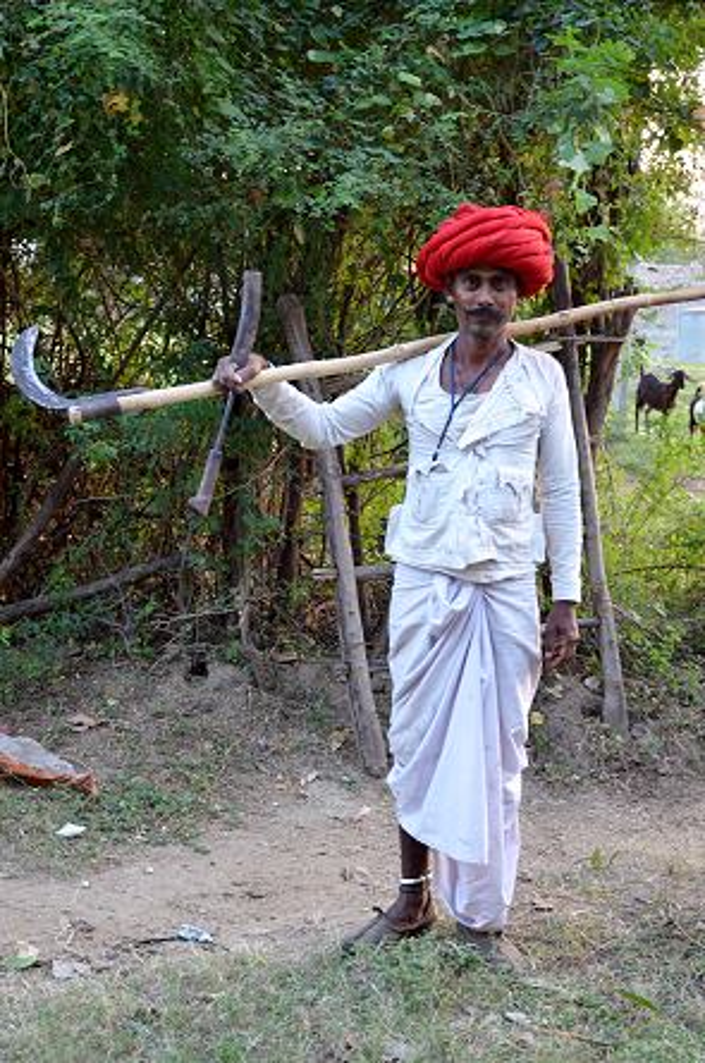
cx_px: 352
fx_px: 1504
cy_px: 532
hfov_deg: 26.4
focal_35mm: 51
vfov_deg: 38.9
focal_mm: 34
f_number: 4.5
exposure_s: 1/60
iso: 800
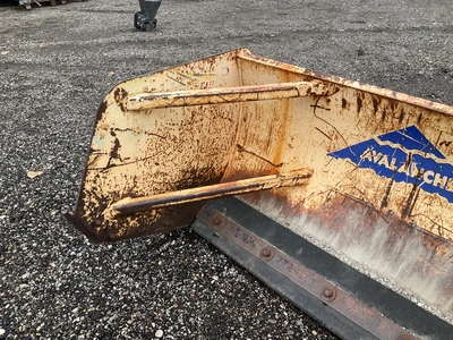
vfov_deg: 48.2
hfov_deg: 61.7
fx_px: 380
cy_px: 170
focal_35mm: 29
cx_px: 226
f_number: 1.8
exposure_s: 1/403
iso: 25
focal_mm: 3
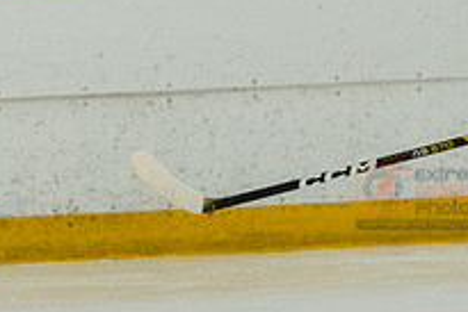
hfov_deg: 3.8
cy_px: 352
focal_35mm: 535
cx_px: 492
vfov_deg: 2.6
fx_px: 6960
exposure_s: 1/1600
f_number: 3.5
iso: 800
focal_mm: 92
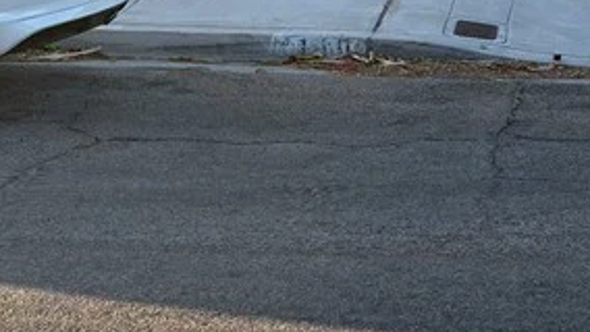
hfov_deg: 20.6
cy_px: 21
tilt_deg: -10.3
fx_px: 1596
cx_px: 499
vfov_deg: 11.8
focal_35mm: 102
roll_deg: +0.7
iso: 50
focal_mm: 5.96
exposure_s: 1/945
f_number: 1.6
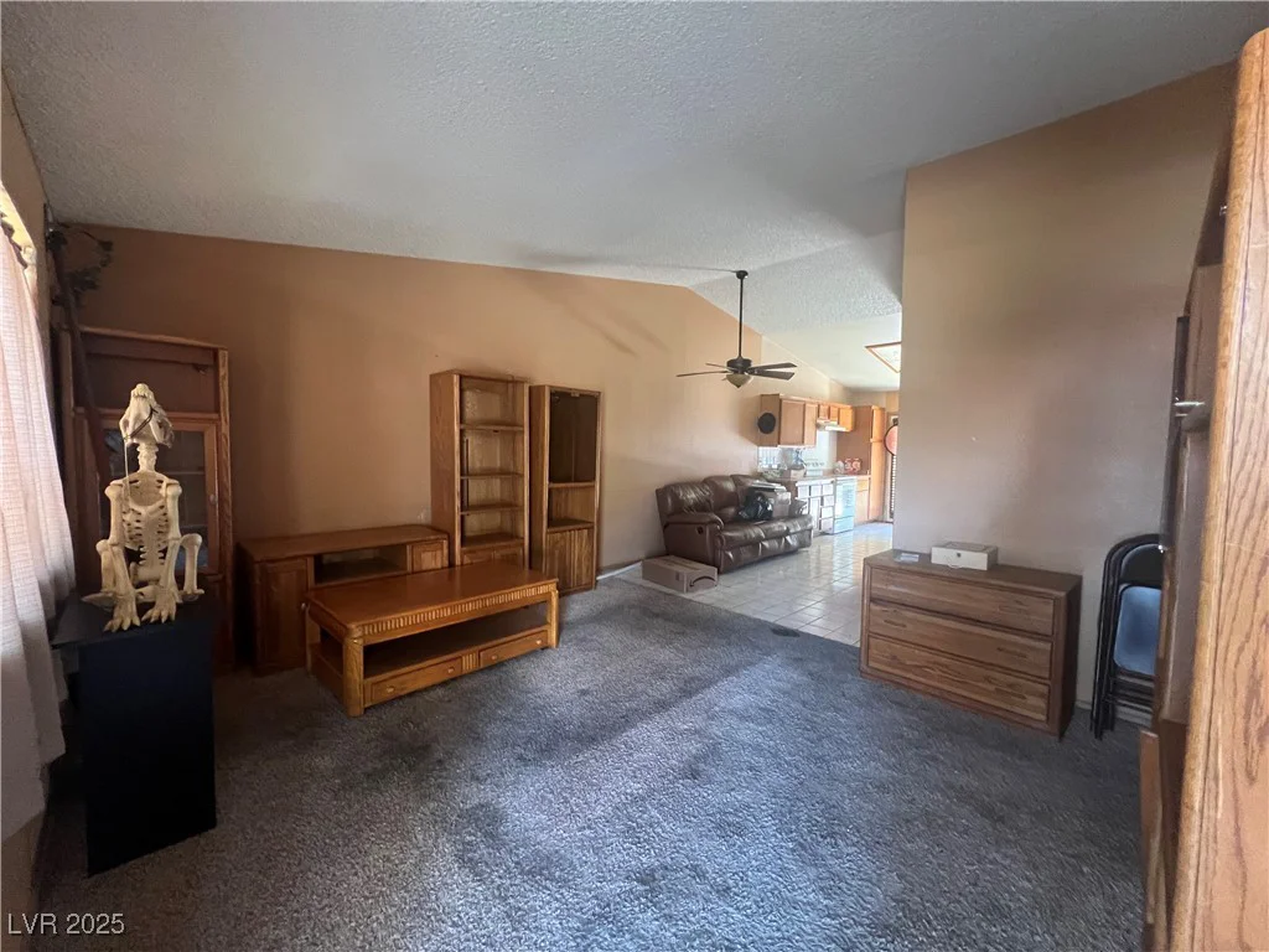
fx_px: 477
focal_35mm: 13
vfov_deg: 89.9
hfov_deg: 106.2
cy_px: 476
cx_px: 634
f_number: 1.8
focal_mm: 1.57
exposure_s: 1/60
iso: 500
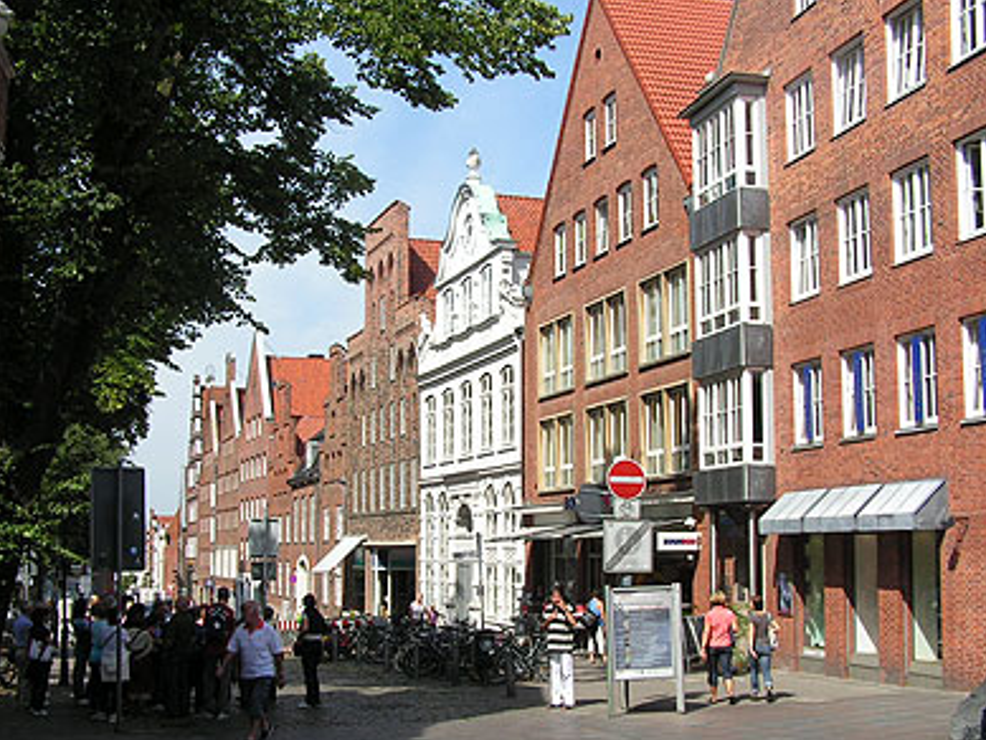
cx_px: 502
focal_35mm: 44
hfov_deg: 42.9
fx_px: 1254
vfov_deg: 32.9
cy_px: 405
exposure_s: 1/400
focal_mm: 6.3
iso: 50
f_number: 5.6
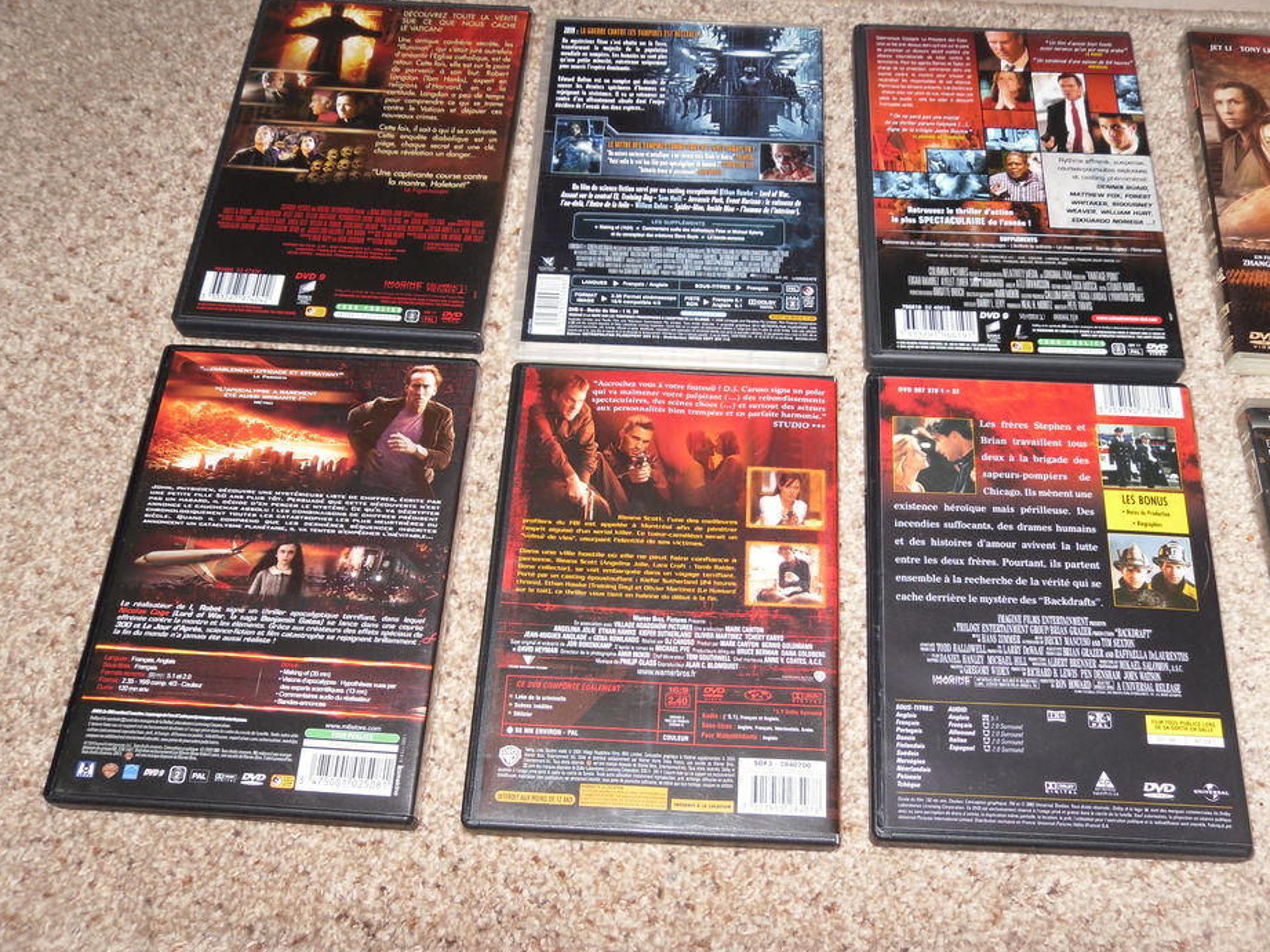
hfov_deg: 48.9
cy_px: 442
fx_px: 1394
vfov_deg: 37.7
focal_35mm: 38
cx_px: 672
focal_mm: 6.3
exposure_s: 1/45
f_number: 3.5
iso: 80
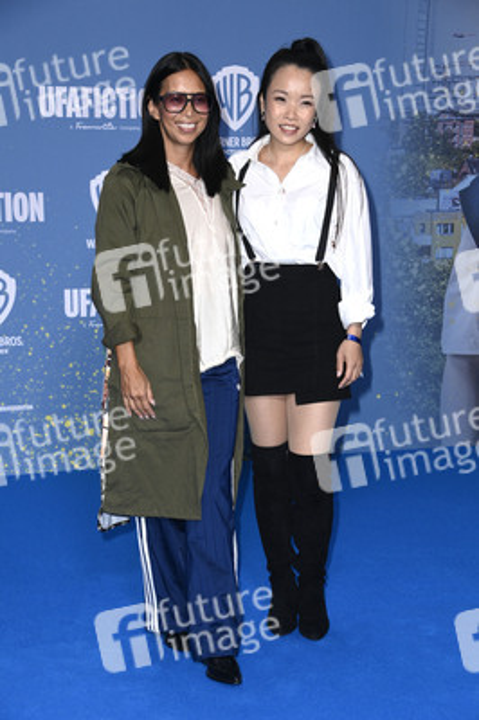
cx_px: 240
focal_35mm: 70
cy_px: 360
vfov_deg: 28.9
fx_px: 1399
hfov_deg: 19.4
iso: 1250
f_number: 5.6
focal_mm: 70
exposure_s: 1/250
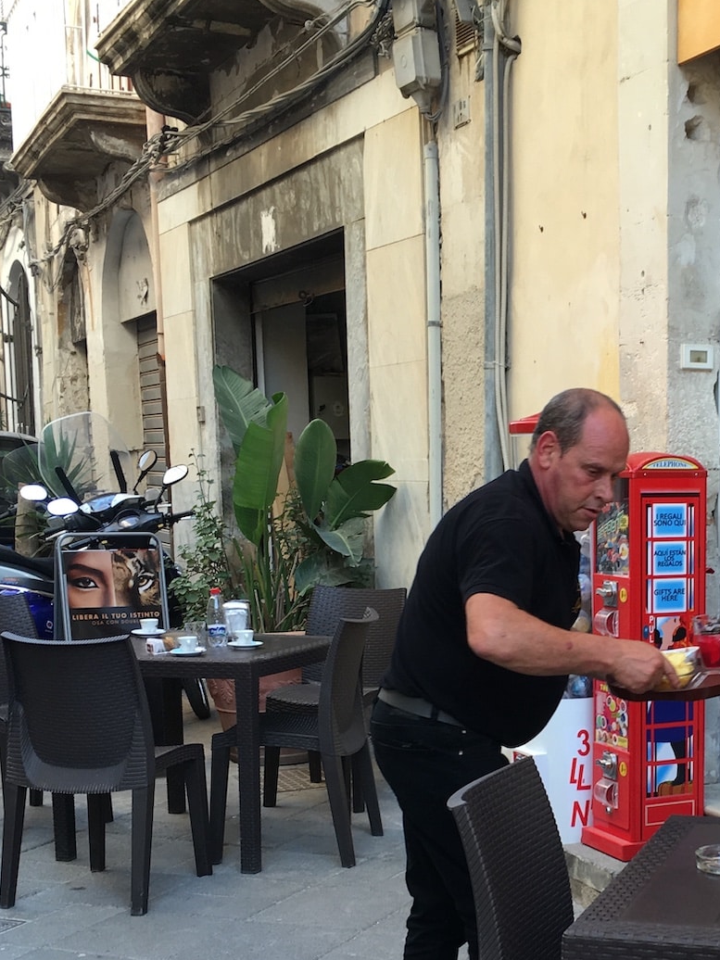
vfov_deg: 33.9
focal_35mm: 56
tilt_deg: -6.2
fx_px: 1553
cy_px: 665
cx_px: 650
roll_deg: -0.8
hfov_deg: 25.3
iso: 32
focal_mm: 4.15
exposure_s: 1/100
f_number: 2.2
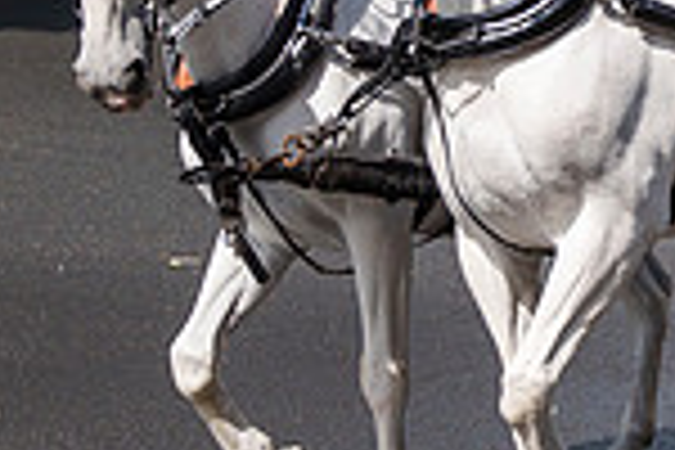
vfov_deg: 9.9
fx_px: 2587
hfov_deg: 14.0
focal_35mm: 138
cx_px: 973
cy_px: 3
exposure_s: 1/2500
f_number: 3.5
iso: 200
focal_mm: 28
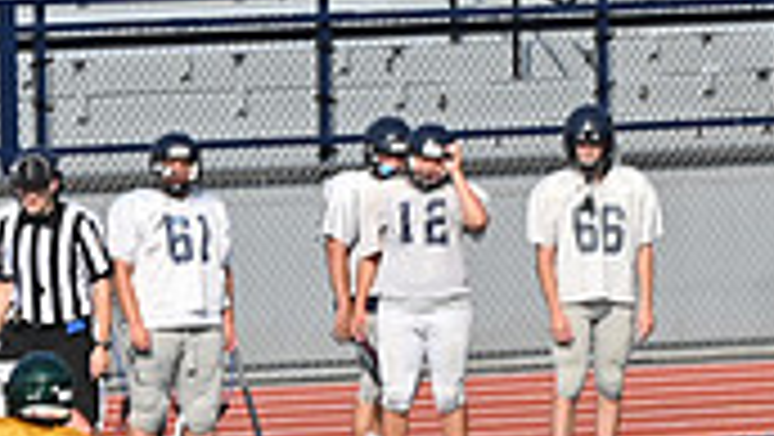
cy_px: 461
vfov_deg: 1.4
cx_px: -225
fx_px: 17435
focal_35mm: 849
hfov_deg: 2.5
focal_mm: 160
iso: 100
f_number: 5.6
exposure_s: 1/800
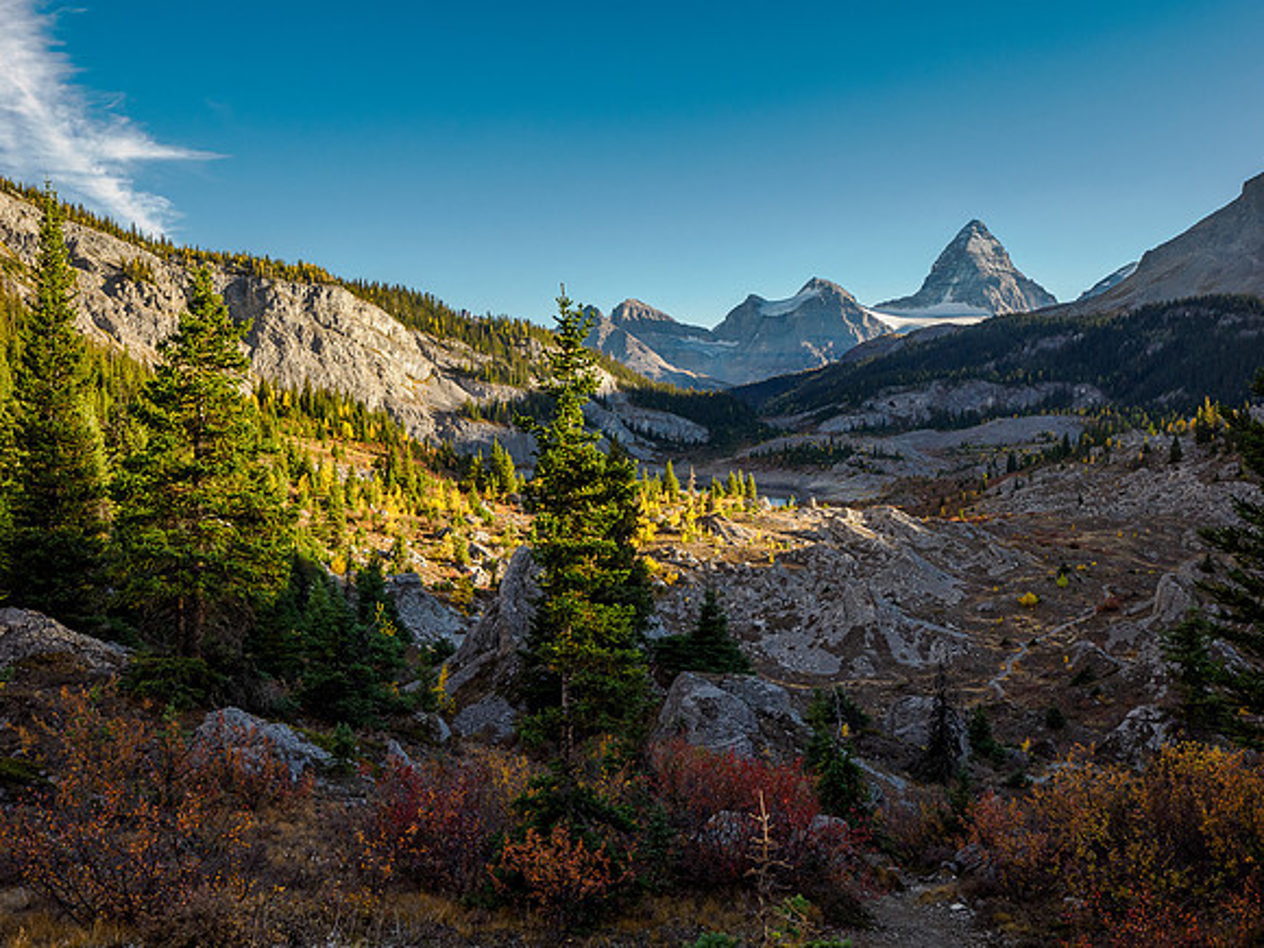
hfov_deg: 51.4
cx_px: 632
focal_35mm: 36
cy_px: 474
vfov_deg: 39.7
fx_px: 1315
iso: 200
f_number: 8
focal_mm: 18
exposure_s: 1/80
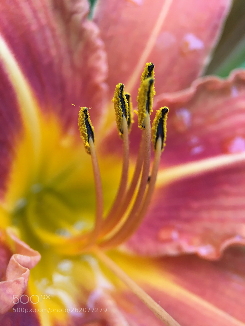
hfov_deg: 48.2
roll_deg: -3.2
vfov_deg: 61.7
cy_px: 163
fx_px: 274
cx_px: 122
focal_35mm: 29
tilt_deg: -40.0
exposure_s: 1/33
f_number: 2.2
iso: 25
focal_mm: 4.15
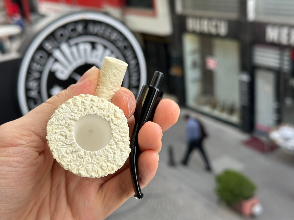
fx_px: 408
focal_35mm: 48
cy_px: 110
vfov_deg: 30.3
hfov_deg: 39.7
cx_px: 147
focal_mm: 6.86
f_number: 1.78
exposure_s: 1/417
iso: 64
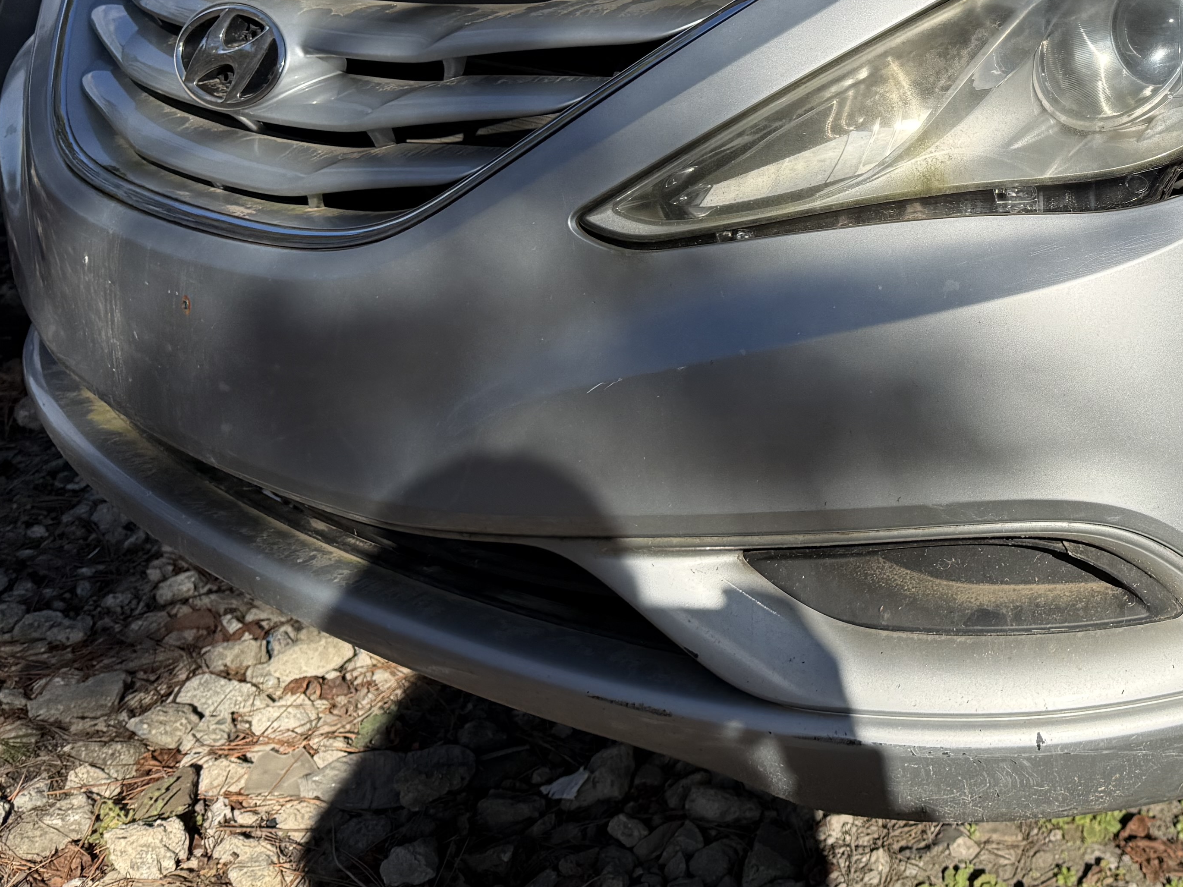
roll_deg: +1.8
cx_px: 1099
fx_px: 1709
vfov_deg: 27.9
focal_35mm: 50
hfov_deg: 35.6
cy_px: 76
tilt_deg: -10.1
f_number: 1.78
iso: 80
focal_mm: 6.76
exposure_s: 1/4673
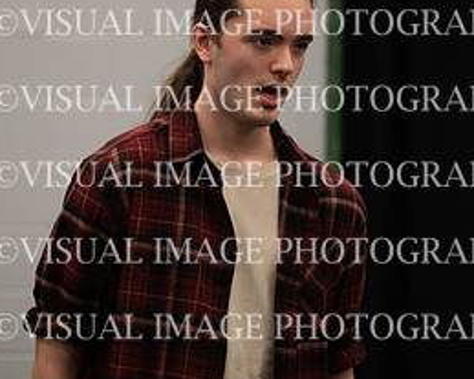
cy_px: 135
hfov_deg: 6.1
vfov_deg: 4.8
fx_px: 4473
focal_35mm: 319
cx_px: 264
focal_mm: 196
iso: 5000
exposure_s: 1/160
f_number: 5.6
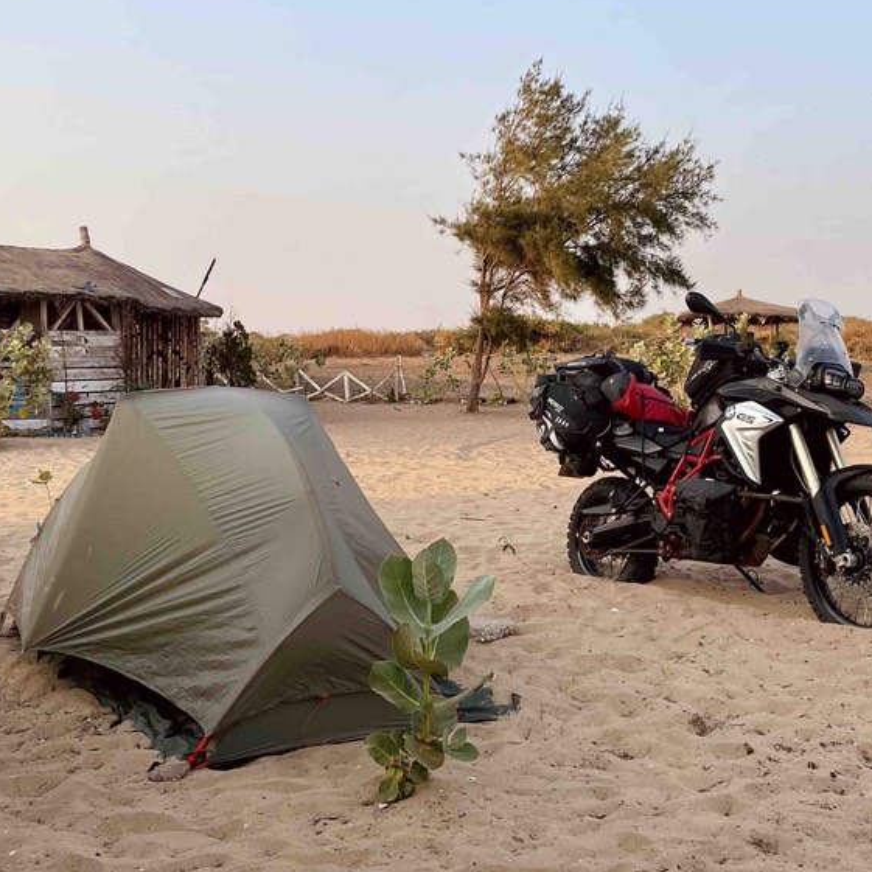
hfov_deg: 40.8
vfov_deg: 40.7
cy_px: 333
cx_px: 493
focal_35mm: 41
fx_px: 1168
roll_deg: +0.9
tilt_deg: +2.8
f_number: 1.6
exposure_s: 1/790
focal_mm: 4.2
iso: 32
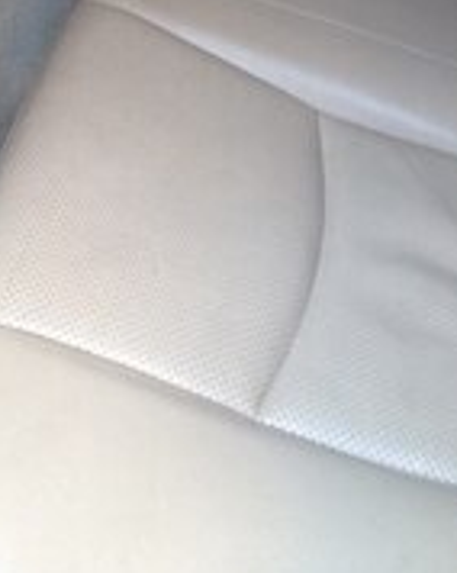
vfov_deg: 21.6
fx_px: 1338
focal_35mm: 79
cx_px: 126
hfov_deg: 19.3
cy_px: -187
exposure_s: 1/50
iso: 50
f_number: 2.2
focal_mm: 4.15
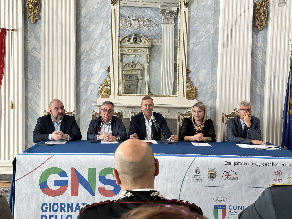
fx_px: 405
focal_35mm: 48
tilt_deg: -3.0
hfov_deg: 39.7
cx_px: 146
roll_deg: -0.6
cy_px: 110
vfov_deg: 30.3
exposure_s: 1/50
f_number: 1.78
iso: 100
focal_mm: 6.86
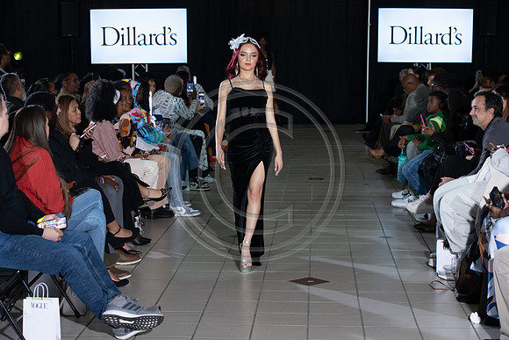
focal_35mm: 80
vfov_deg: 17.1
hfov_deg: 25.4
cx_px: 254
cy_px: 170
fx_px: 1131
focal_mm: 80
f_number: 5
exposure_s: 1/160
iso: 1250
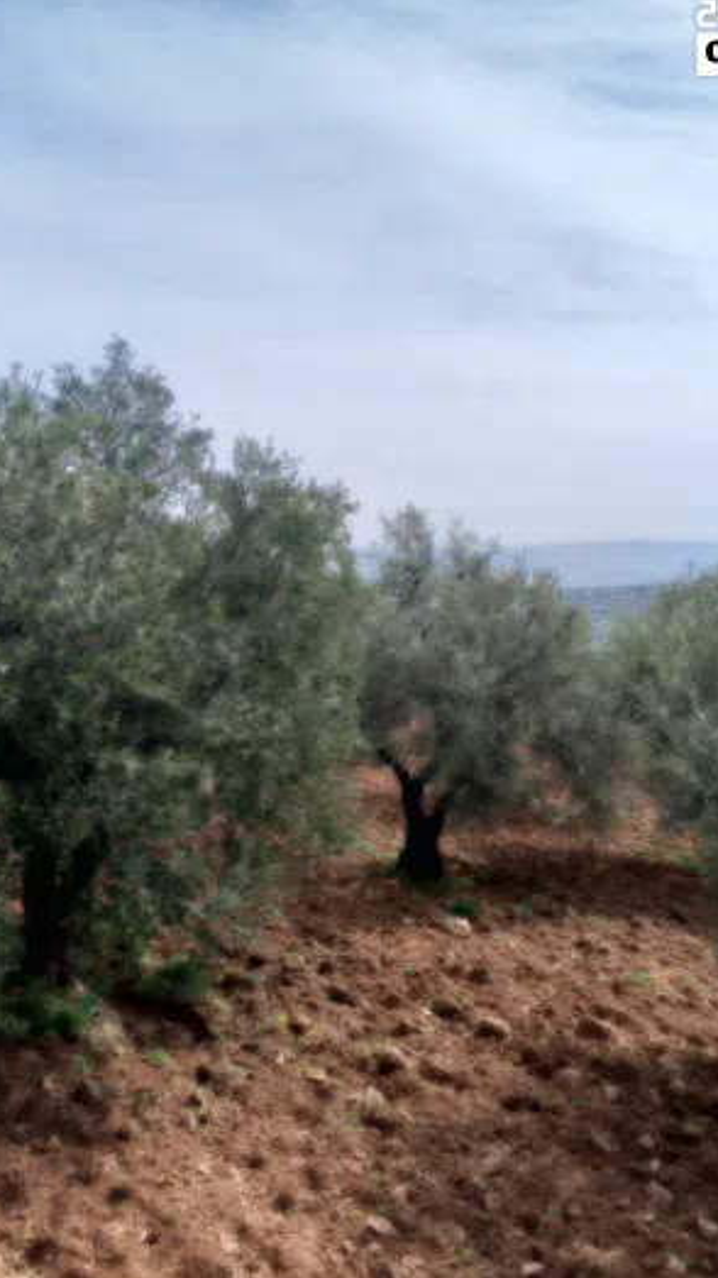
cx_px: 396
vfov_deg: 64.3
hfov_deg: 38.9
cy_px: 629
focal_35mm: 30
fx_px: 1016
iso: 56
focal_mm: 4.09
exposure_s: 1/1175
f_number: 1.6
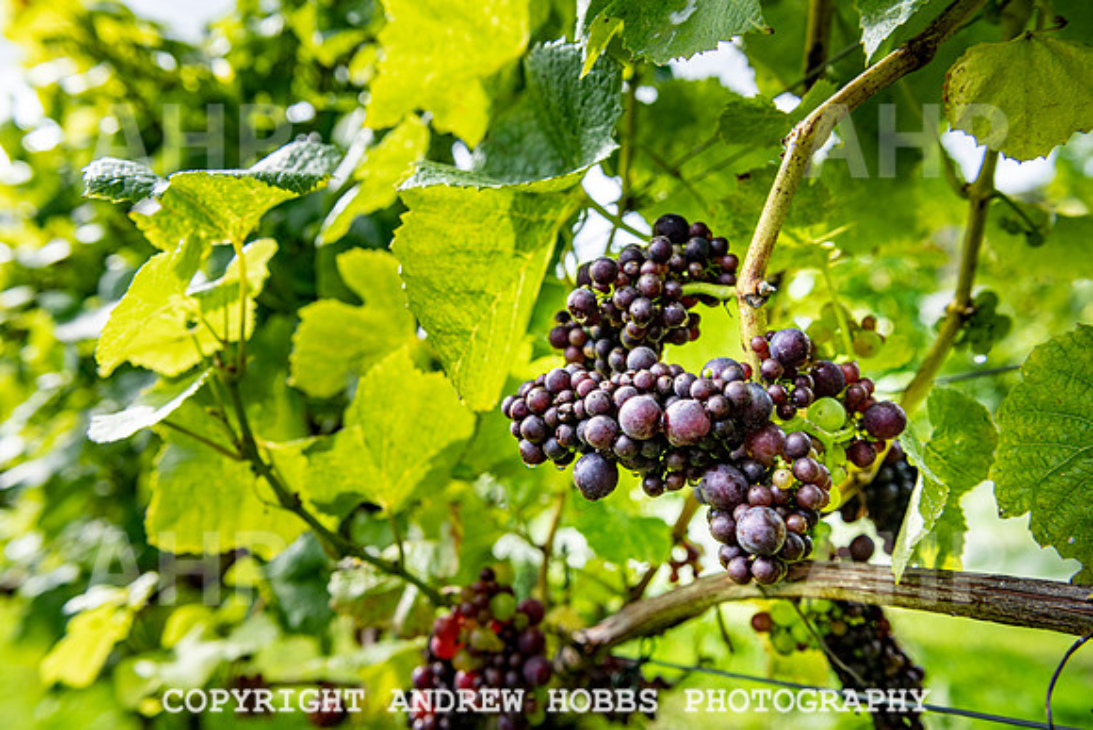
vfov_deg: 45.0
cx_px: 546
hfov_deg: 63.6
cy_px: 365
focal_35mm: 29
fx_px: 881
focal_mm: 29
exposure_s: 1/500
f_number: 5.6
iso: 220
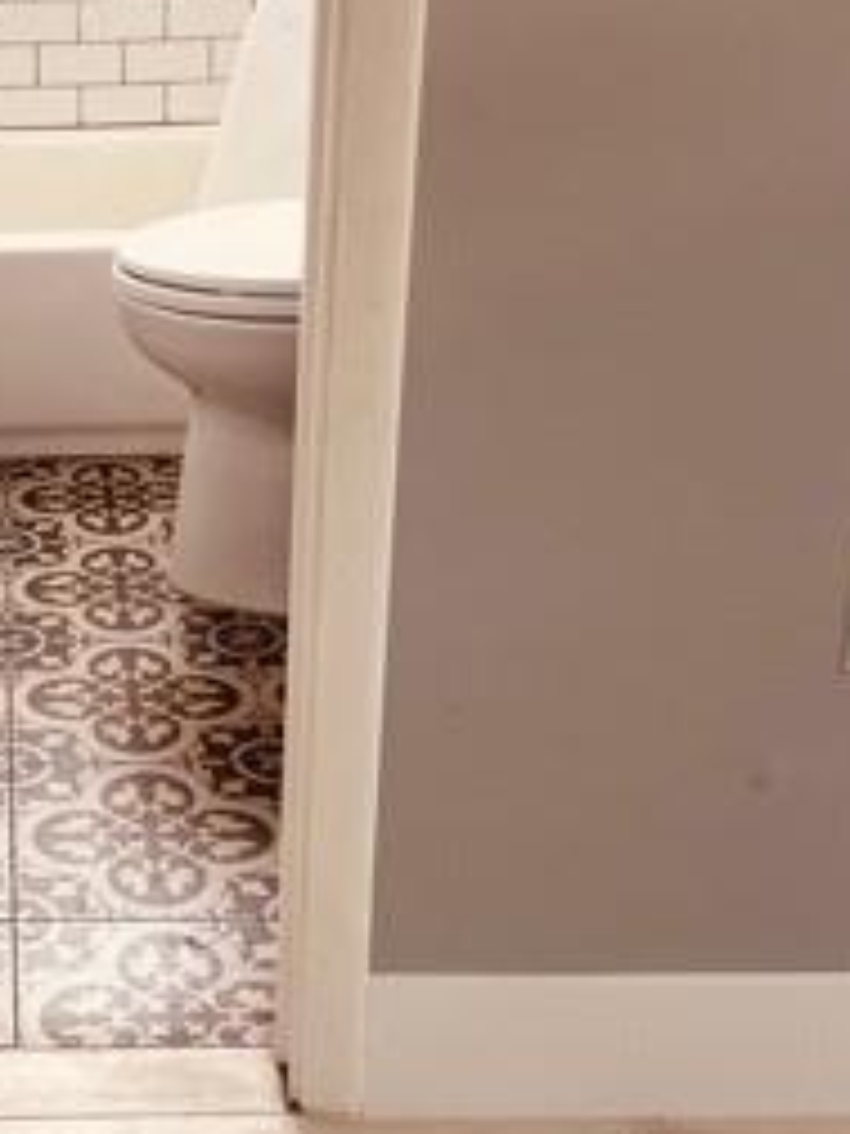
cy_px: 410
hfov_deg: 21.4
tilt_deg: -21.2
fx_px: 2161
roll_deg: +3.2
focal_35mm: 66
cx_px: -31
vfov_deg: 29.2
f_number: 1.6
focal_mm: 4.2
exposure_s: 1/60
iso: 64
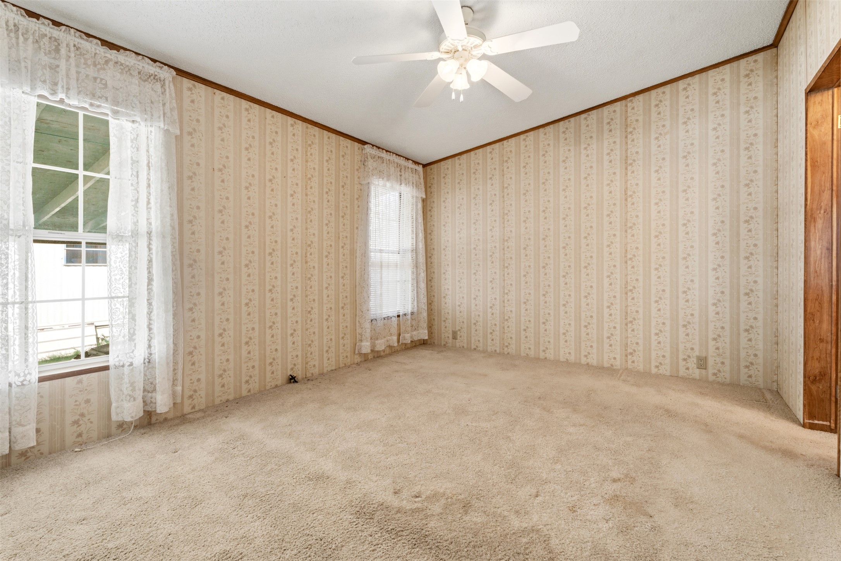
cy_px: 280
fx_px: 374
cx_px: 420
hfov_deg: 96.7
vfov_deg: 73.7
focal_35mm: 16
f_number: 9
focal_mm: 16
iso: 250
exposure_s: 1/25
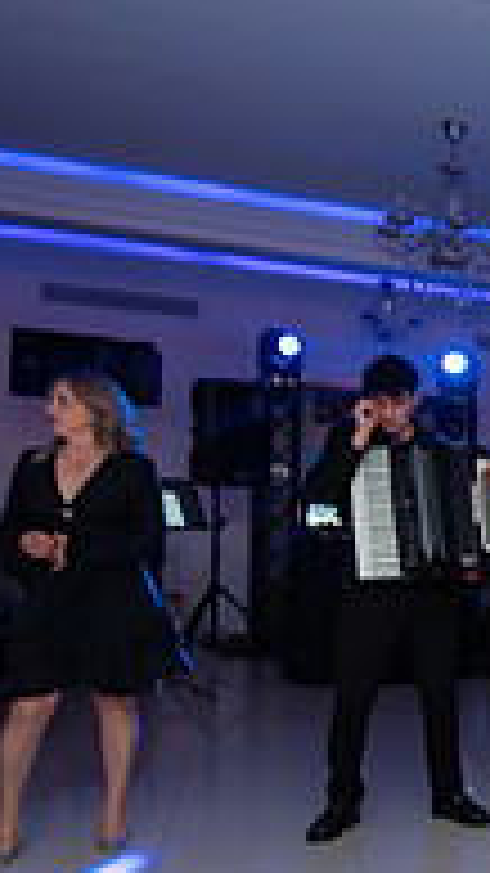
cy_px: 578
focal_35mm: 47
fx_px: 1087
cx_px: 926
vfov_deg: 43.2
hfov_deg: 18.6
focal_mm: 15
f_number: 2.8
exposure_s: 1/200
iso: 1600
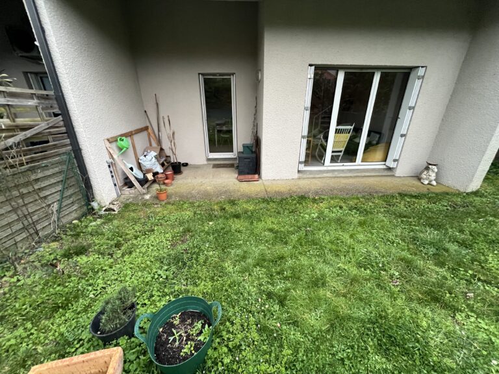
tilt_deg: -23.0
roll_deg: -0.2
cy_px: 187
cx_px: 250
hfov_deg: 106.2
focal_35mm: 13
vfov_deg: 89.9
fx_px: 187
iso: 400
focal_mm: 1.57
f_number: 1.8
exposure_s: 1/60
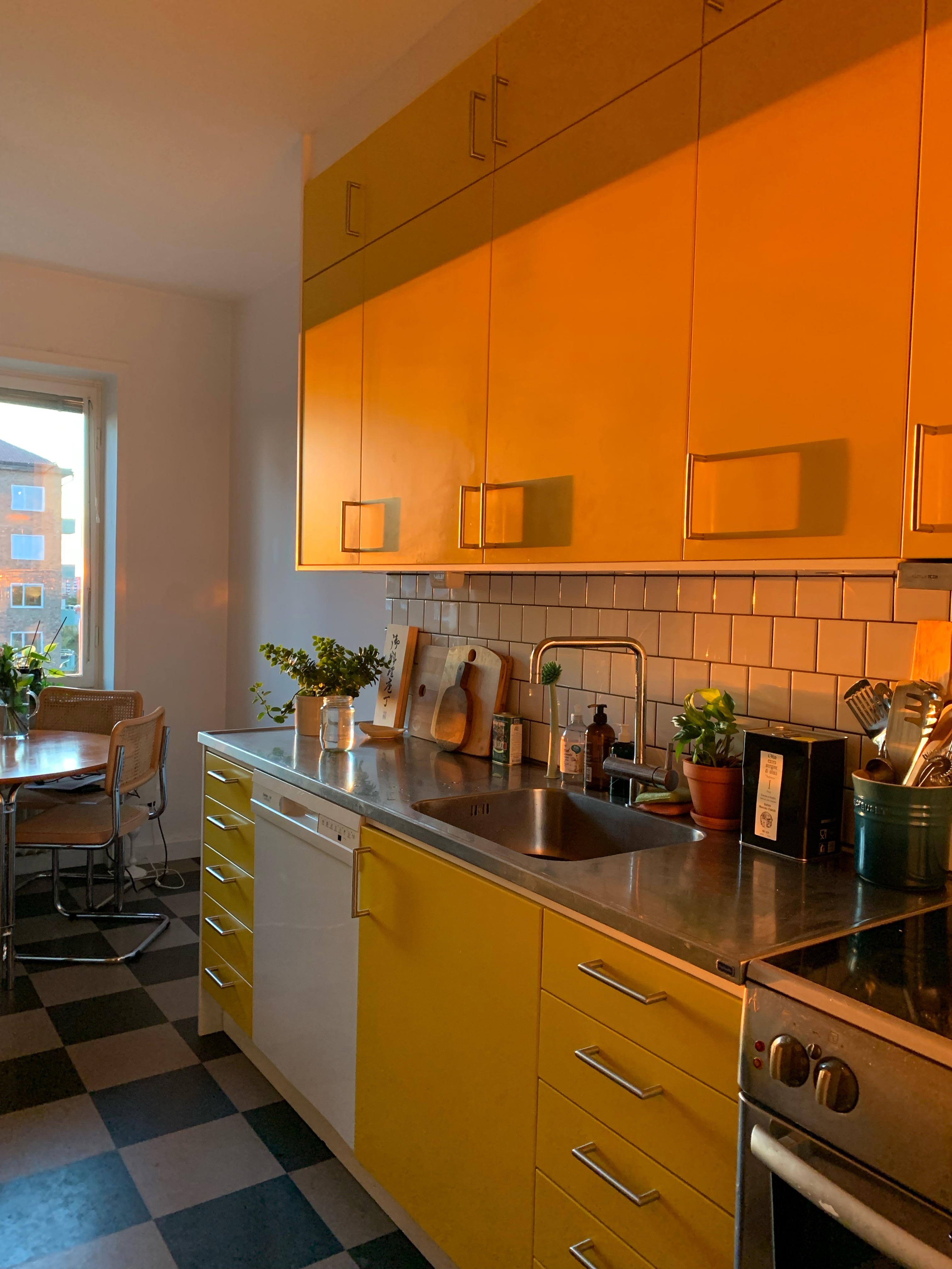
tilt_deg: -0.5
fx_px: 953
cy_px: 634
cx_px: 476
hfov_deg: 53.1
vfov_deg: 67.3
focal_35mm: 26
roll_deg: -1.8
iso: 400
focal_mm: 4.25
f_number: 1.8
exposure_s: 1/52
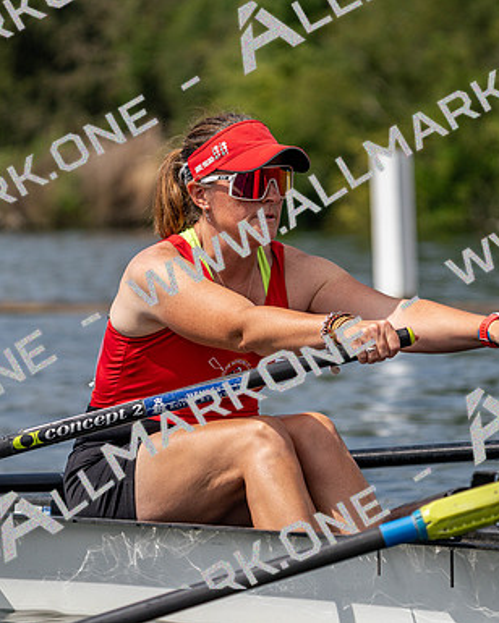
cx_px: 327
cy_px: 312
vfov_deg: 6.8
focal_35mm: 283
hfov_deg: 5.5
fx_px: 5224
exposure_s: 1/1600
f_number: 5.6
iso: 160
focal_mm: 200
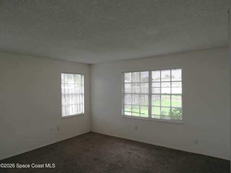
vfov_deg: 56.7
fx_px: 160
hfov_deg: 71.7
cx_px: 116
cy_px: 86
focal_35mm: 24
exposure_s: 1/30
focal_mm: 4.3
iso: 110
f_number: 3.3
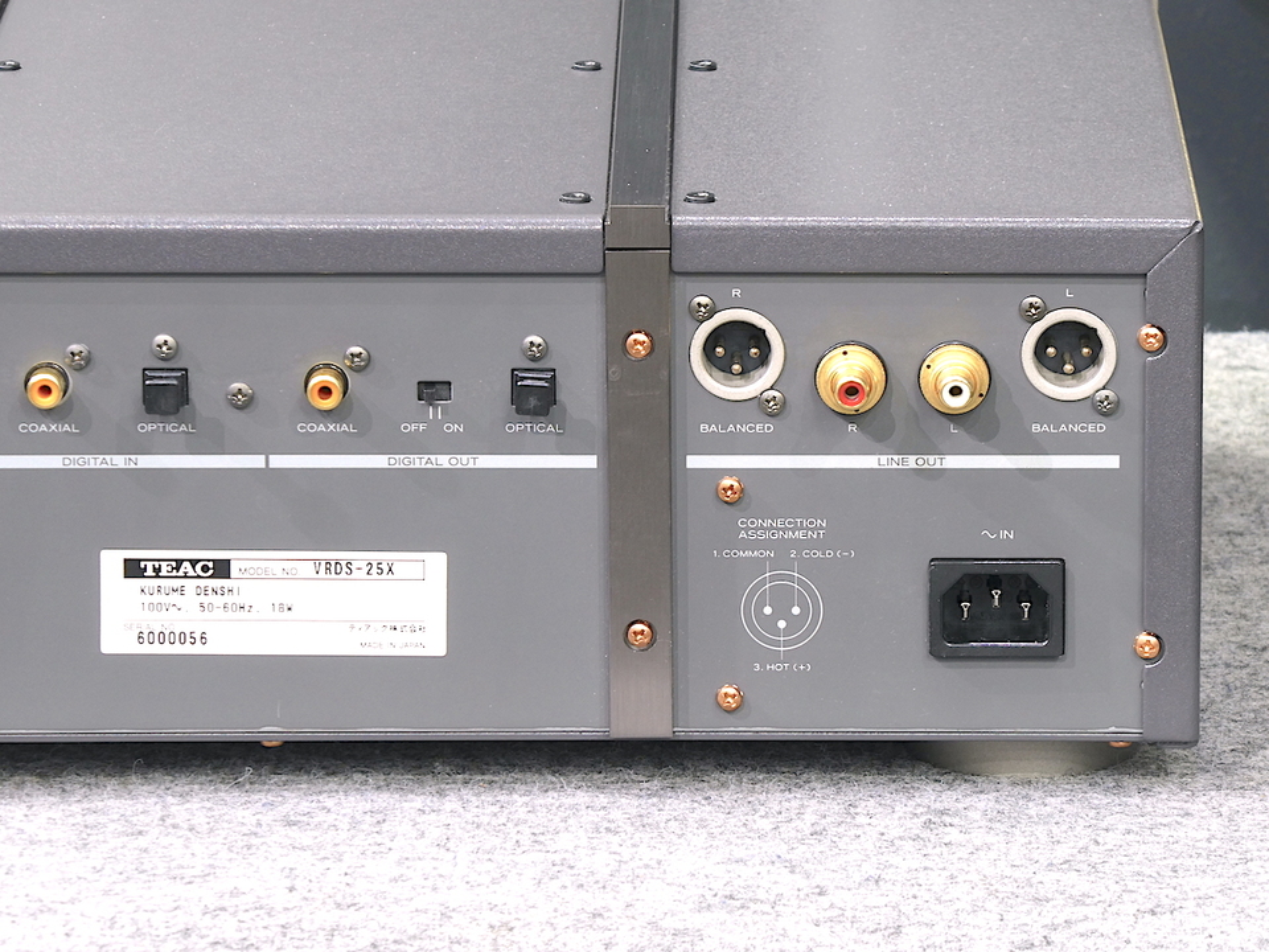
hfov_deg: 8.6
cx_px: 634
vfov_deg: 6.4
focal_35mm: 231
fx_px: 8468
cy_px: 476
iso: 100
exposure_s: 1
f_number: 5.6
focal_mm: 41.4
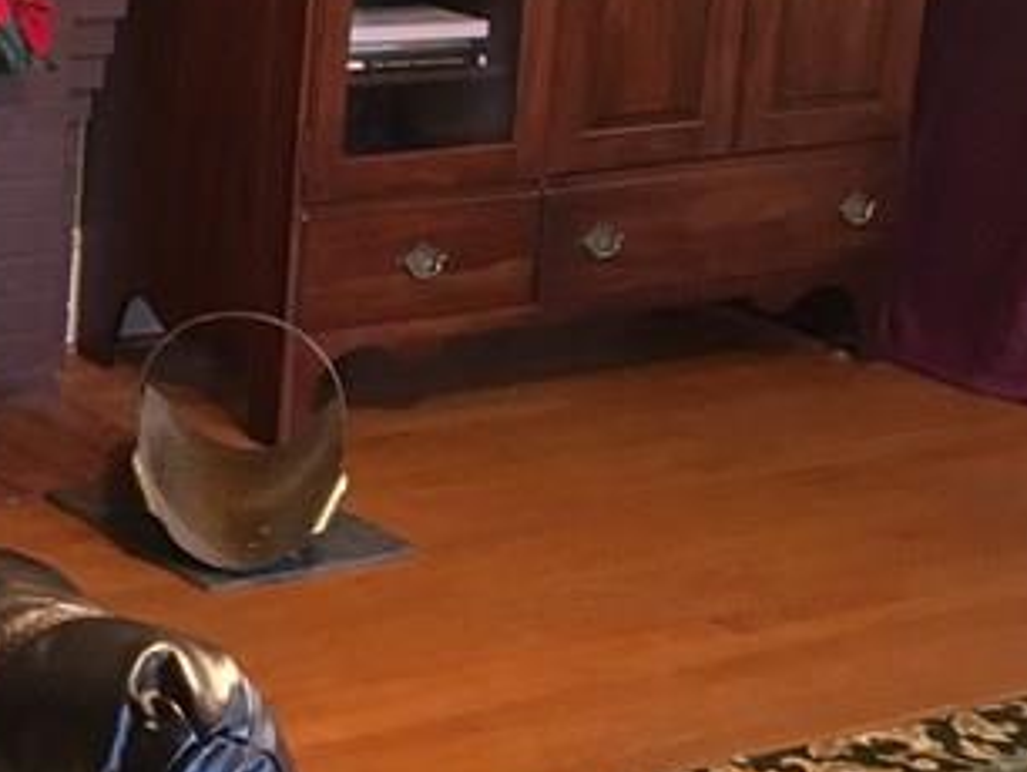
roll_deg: -1.3
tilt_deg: -9.4
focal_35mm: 97
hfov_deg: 18.2
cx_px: -477
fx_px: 2880
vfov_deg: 14.9
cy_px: -47
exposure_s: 1/17
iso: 200
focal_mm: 4.15
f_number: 2.2
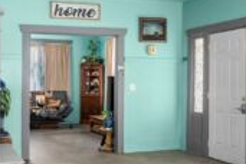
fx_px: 383
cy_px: 71
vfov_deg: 24.2
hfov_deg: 35.4
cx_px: 91
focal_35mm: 56
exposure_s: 1/15
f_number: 2.8
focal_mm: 24
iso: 400
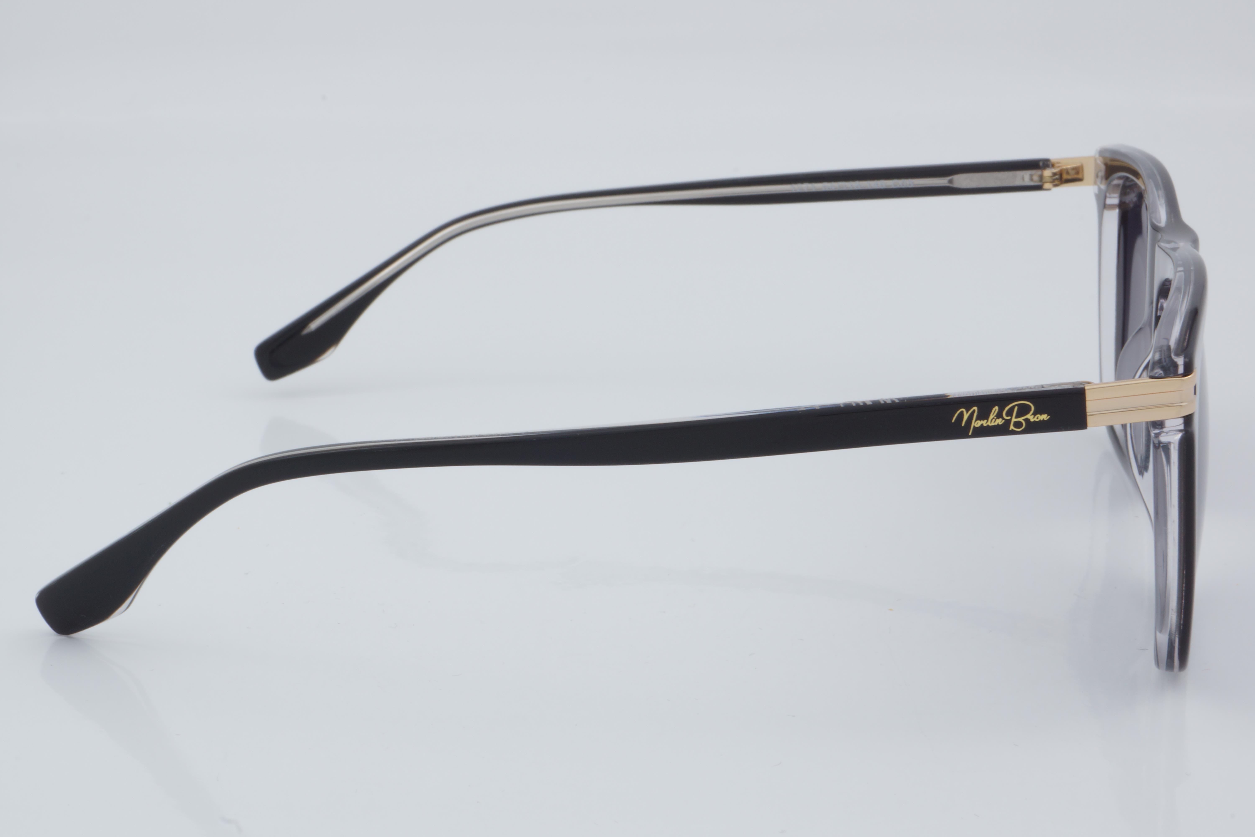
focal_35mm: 75
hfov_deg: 27.0
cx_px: 628
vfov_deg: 18.2
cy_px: 418
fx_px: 2614
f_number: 32
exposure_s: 1/4
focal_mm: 50
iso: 100
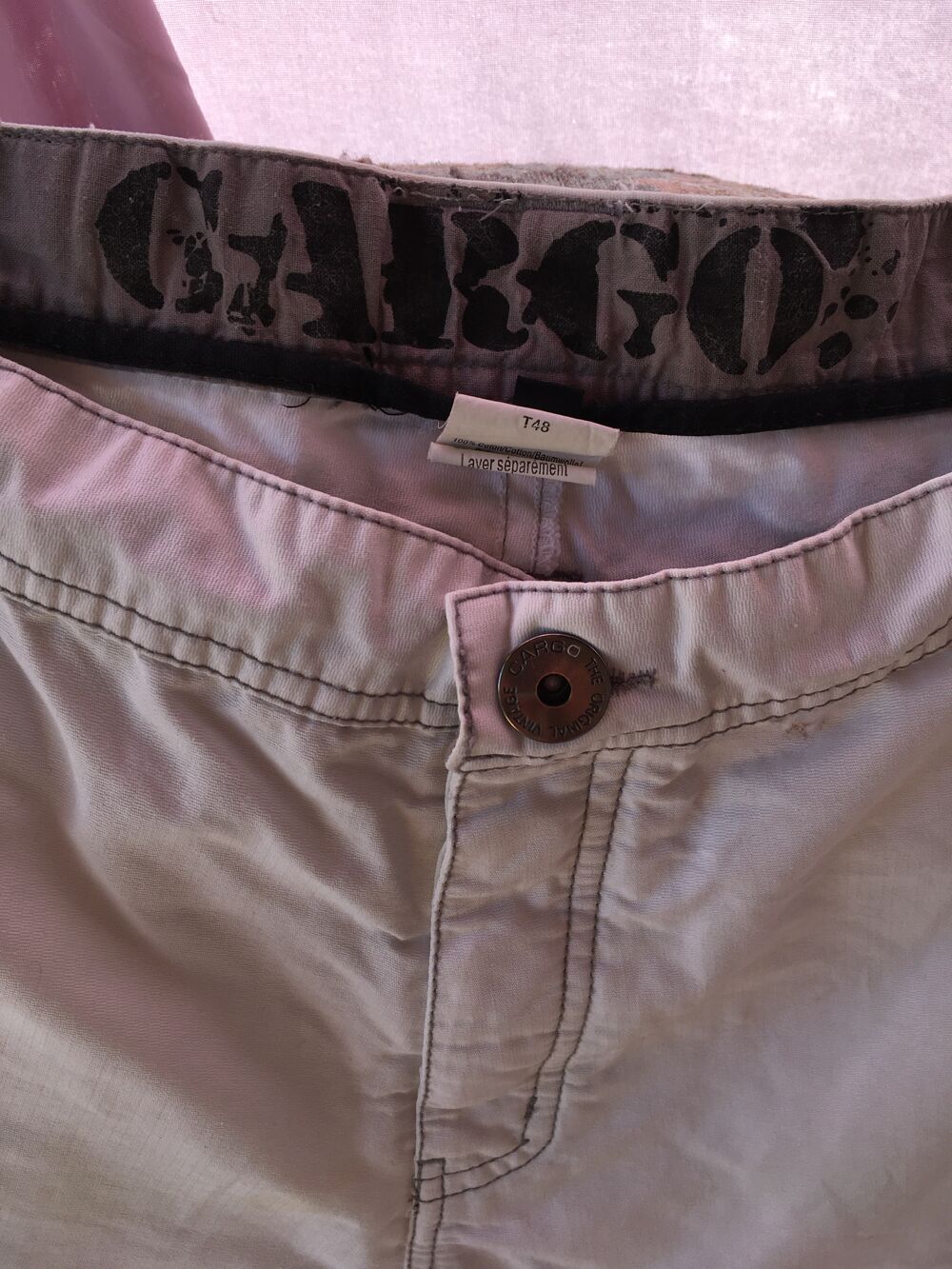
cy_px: 634
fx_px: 1063
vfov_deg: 61.7
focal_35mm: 29
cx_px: 476
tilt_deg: -45.8
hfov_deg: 48.2
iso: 25
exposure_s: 1/279
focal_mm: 4.15
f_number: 2.2
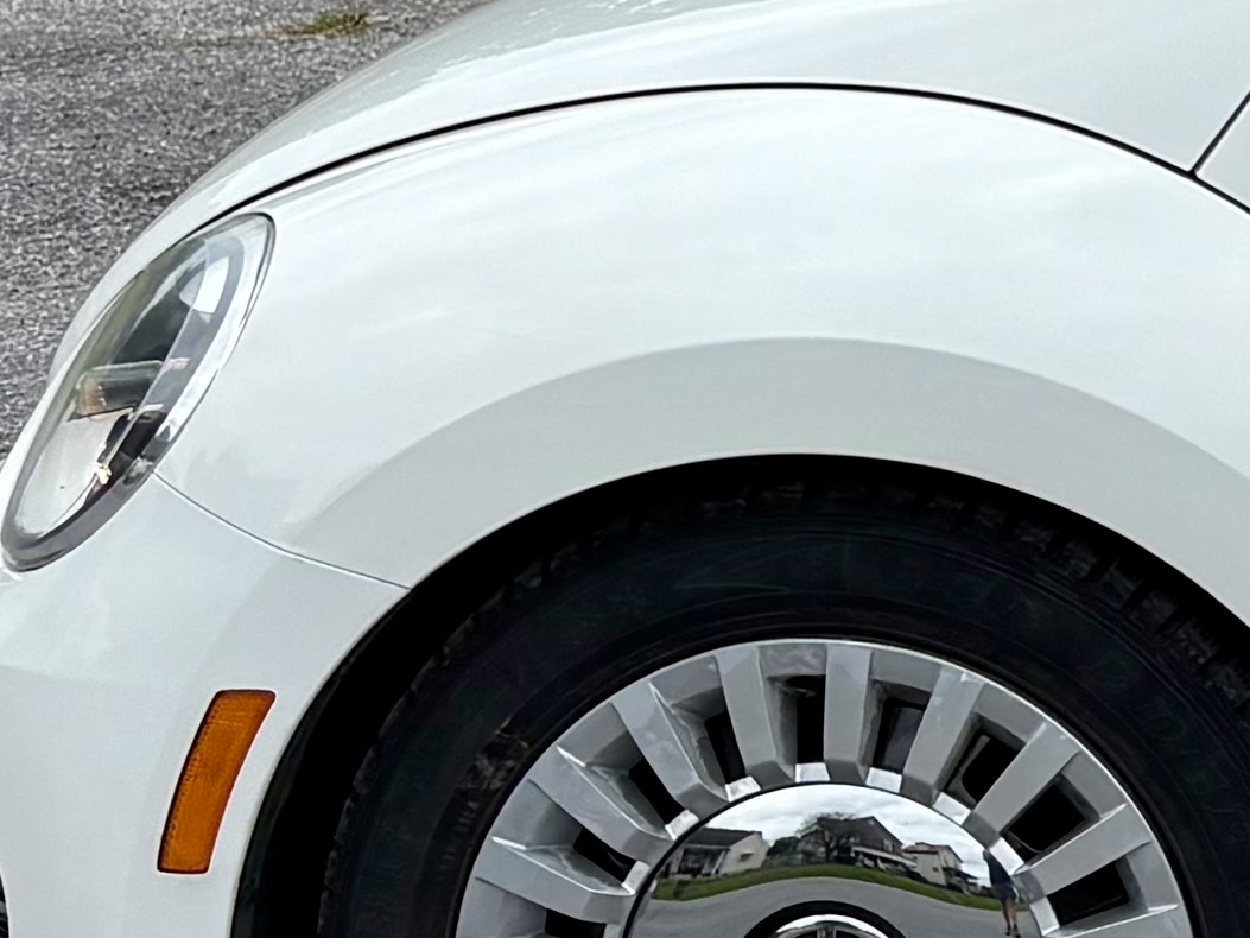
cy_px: -188
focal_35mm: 141
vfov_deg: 10.4
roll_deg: -0.3
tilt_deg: -7.7
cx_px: 2821
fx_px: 5092
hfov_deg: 11.8
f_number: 1.6
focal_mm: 5.96
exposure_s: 1/2364
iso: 50
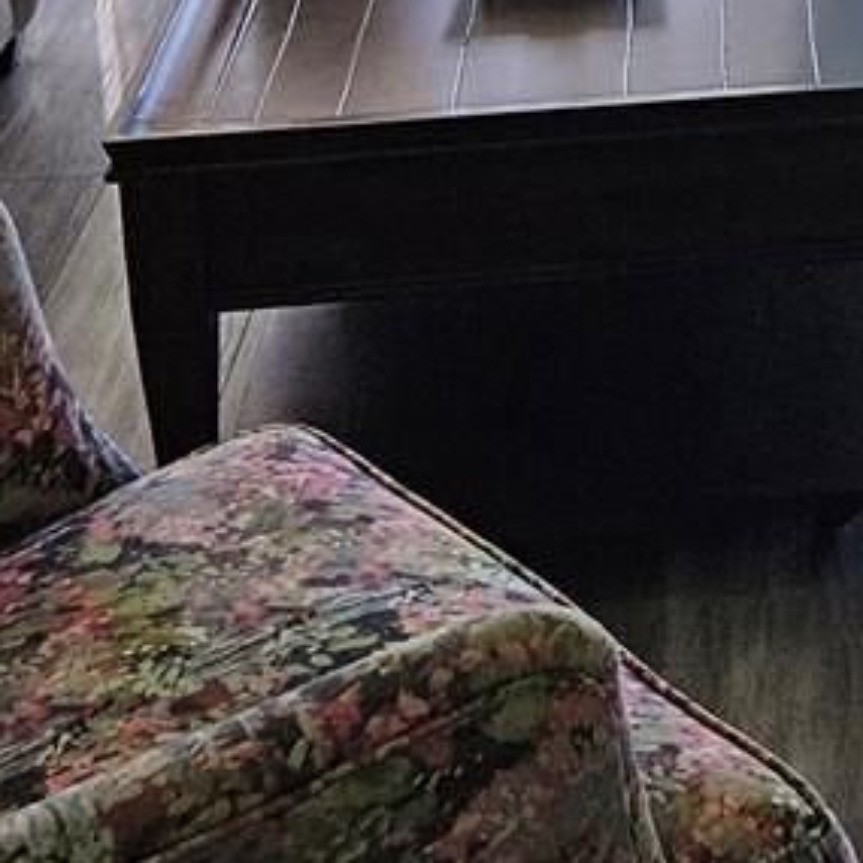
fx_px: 3215
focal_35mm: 114
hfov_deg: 14.4
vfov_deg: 14.5
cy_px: -321
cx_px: 1257
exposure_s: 1/240
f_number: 1.8
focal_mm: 5.4
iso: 500
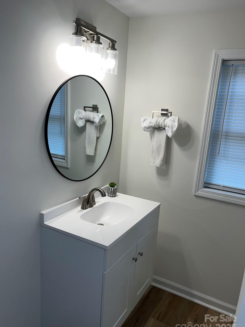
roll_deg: -4.0
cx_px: 118
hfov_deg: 51.3
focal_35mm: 27
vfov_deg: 65.3
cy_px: 168
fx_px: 255
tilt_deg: -13.1
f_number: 1.6
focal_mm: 5.1
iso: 32
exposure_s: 1/205
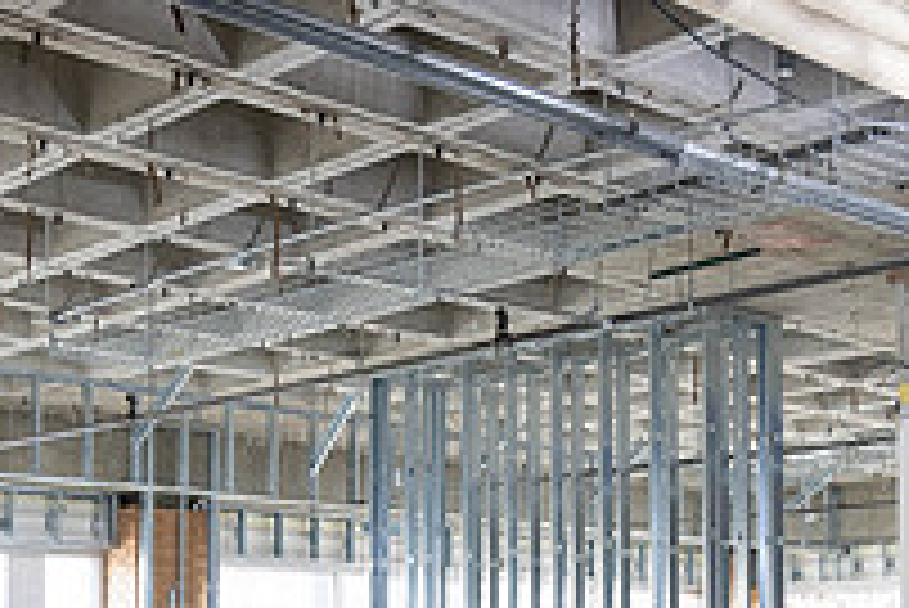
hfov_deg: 29.2
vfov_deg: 19.2
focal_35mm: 69
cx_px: 482
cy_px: 619
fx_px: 1743
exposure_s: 1/160
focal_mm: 24
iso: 1600
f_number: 4
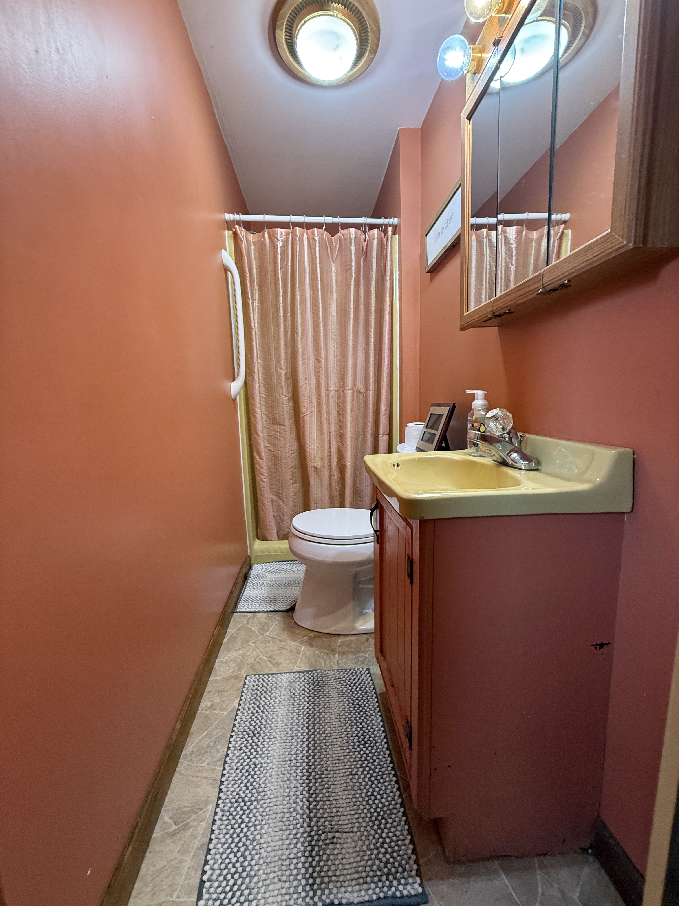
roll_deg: +1.0
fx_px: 366
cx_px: 340
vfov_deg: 102.1
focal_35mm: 14
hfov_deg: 85.7
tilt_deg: -4.2
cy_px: 453
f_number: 2.2
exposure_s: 1/60
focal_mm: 2.22
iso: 200
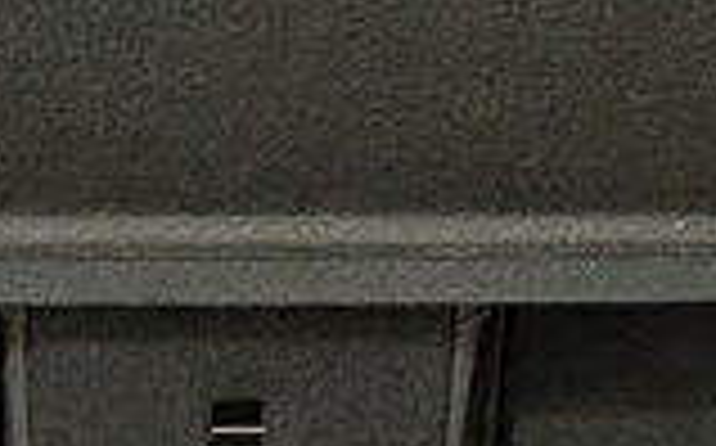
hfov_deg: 12.8
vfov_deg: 7.6
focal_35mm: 164
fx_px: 3197
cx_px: 257
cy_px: 928
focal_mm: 4.53
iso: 174
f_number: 1.7
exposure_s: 1/120
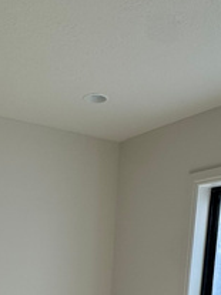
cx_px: 61
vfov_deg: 30.4
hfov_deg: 27.7
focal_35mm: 52
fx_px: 443
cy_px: 366
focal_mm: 2.22
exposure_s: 1/145
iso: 40
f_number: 2.2
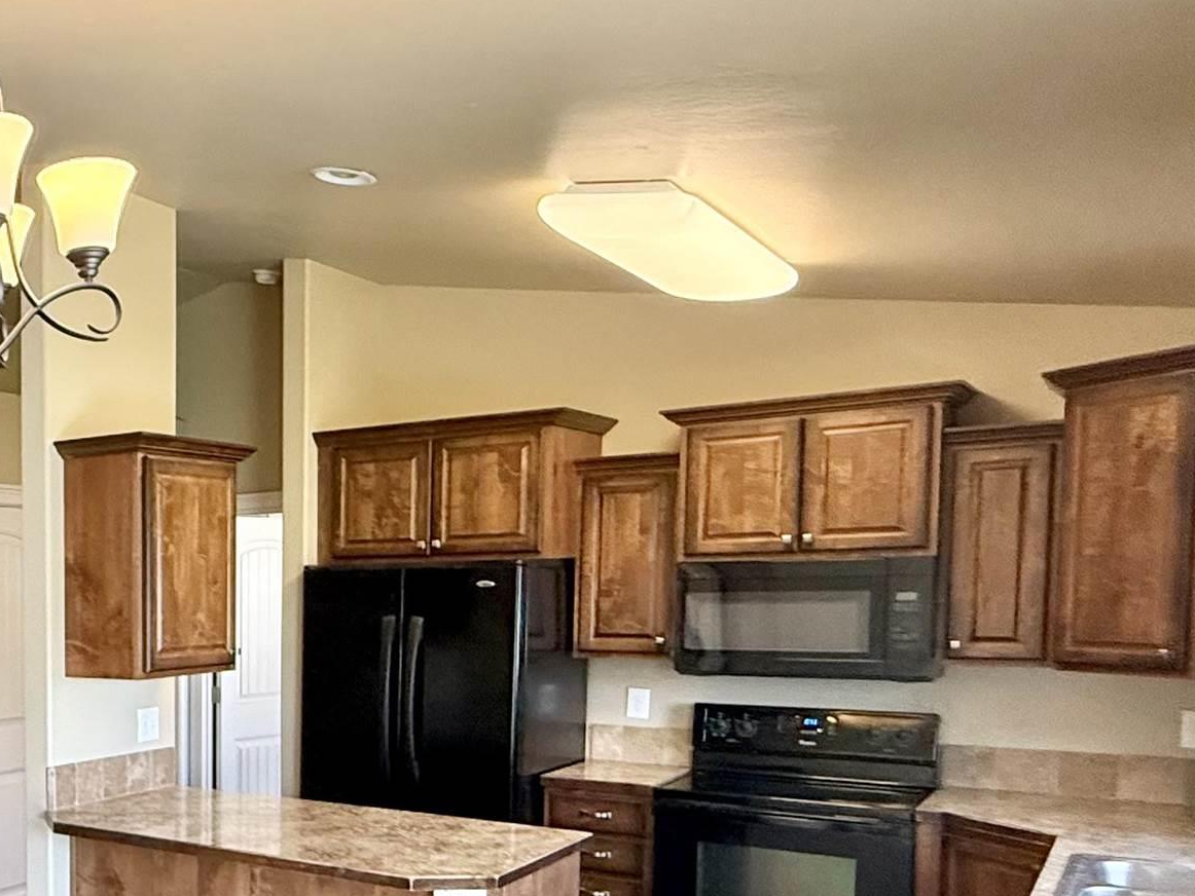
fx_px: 1278
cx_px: -105
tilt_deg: -4.8
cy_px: 684
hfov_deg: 40.8
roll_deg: +0.9
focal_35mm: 37
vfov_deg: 37.6
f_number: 2.2
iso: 320
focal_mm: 2.22
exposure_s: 1/120
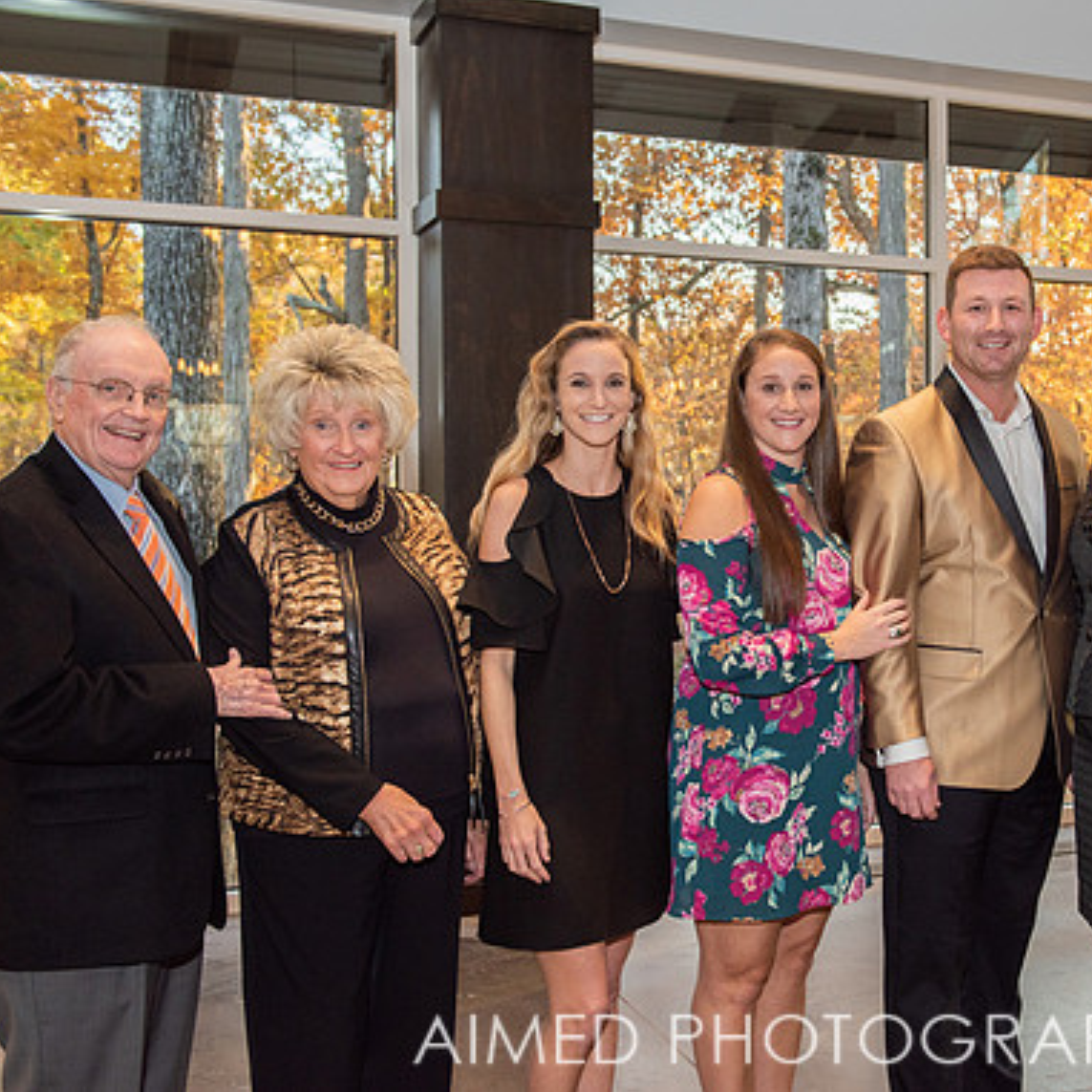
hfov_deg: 37.6
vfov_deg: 38.3
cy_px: 526
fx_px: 1570
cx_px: 796
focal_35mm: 44
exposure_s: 1/250
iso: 640
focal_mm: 32
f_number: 4
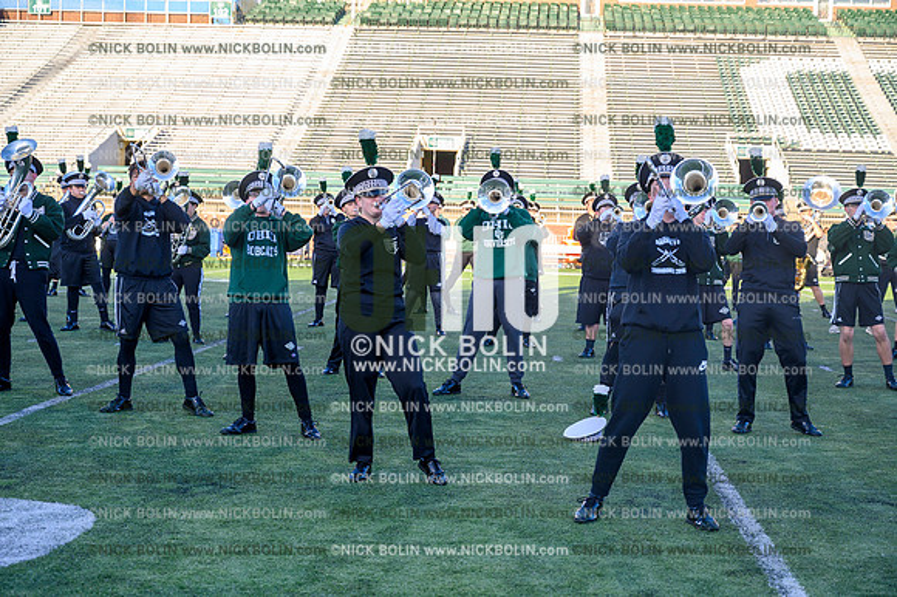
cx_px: 448
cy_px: 298
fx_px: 1569
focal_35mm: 63
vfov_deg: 21.5
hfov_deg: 31.9
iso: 250
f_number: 5
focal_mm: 63
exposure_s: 1/250
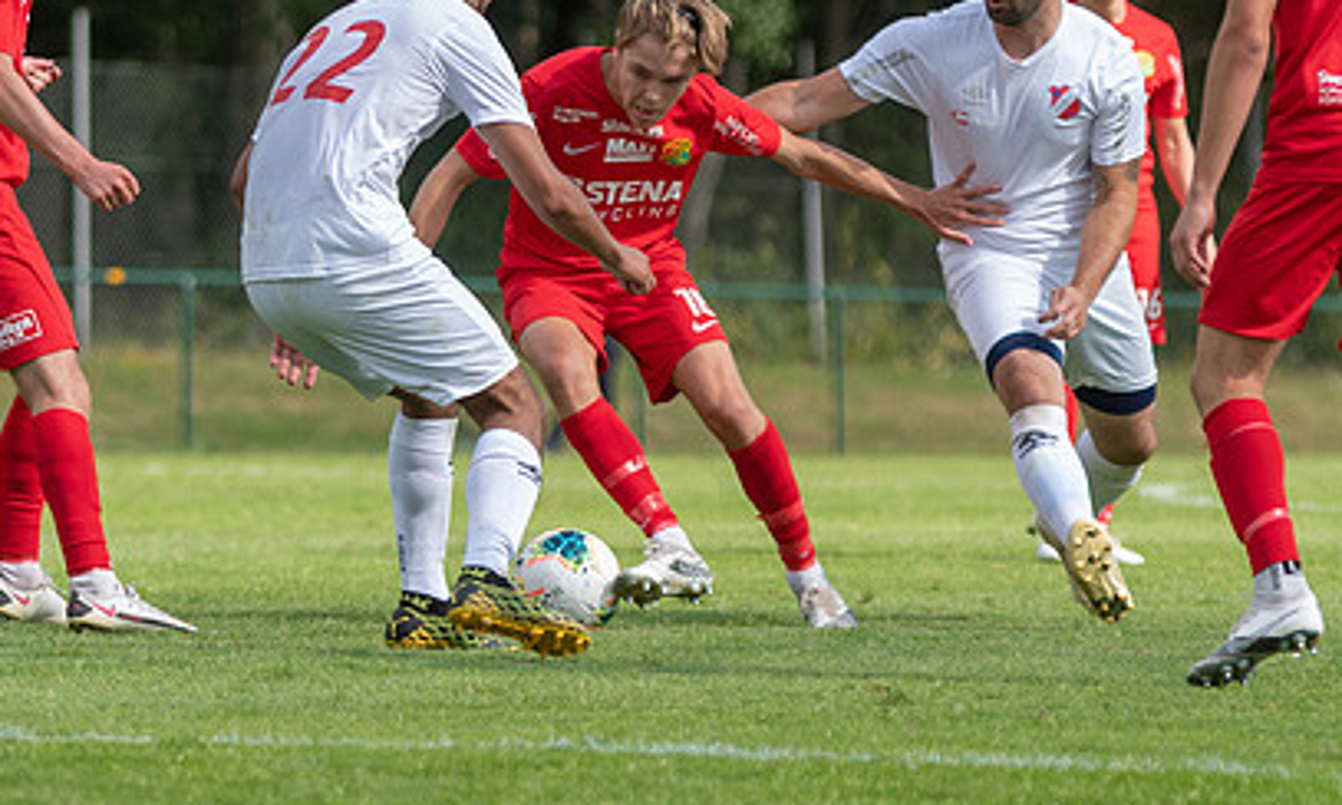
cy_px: 400
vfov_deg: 2.7
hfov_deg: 4.5
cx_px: 647
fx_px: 17068
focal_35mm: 472
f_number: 3.2
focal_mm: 140
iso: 200
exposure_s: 1/1600
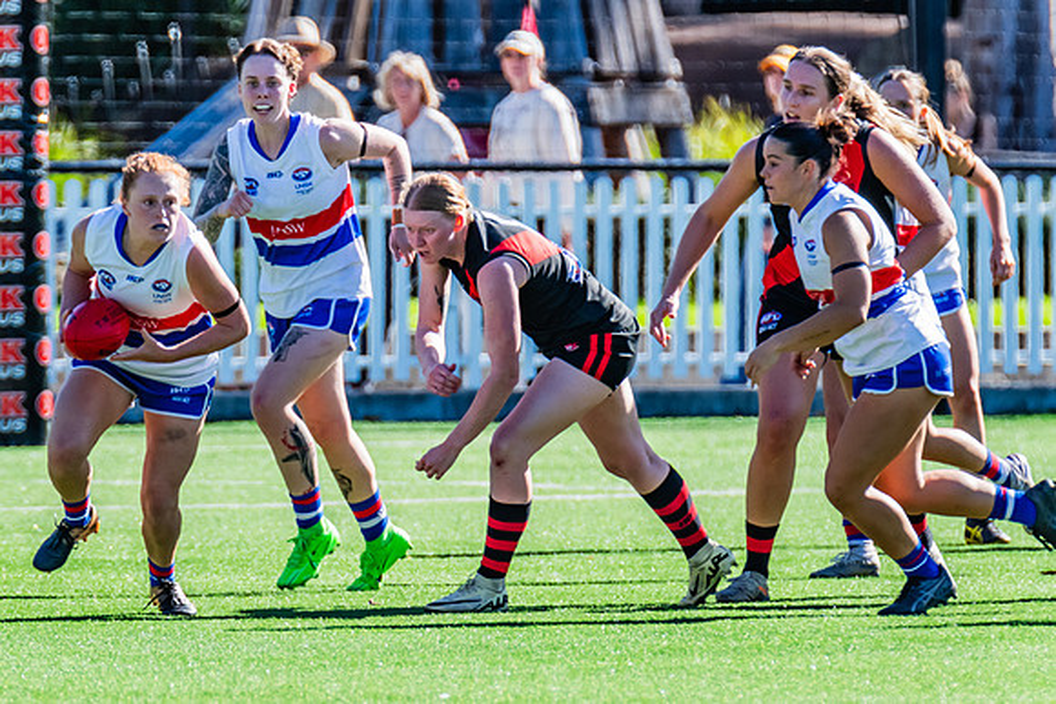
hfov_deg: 2.3
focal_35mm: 882
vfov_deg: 1.6
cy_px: 302
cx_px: 218
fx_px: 25864
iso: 800
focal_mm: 550
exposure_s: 1/1250
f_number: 8
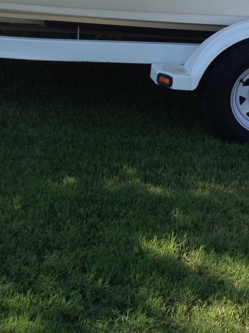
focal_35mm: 107
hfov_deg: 13.8
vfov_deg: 17.9
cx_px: 50
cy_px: -4
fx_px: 1026
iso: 64
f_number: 2.4
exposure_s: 1/575
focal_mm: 4.28
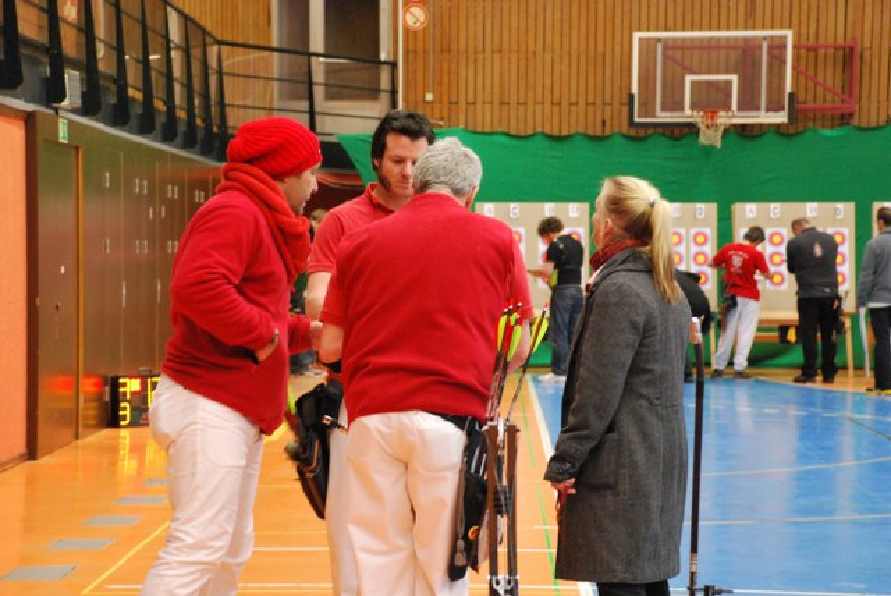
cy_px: 298
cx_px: 446
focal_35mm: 105
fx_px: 2601
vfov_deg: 13.1
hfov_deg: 19.4
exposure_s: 1/30
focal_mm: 70
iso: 1600
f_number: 5.6
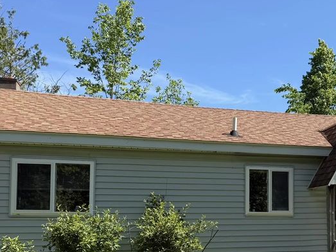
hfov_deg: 38.9
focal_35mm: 47
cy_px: 202
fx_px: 456
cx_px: 267
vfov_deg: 30.1
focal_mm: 6.76
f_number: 1.78
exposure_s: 1/2525
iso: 80
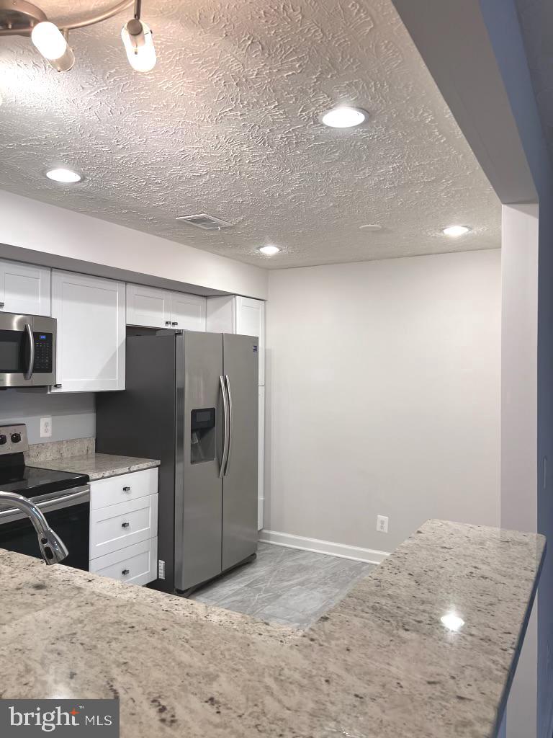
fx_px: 554
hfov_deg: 53.1
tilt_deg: +0.0
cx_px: 276
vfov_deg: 67.3
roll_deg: -0.4
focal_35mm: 26
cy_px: 369
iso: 100
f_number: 1.5
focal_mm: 5.7
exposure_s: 1/120
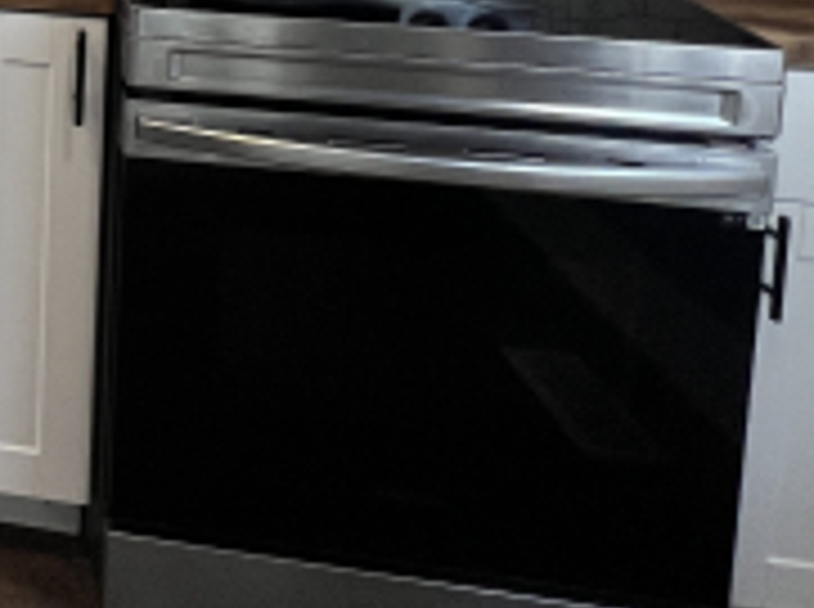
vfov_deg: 23.8
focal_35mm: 48
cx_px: -358
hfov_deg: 28.5
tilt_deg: -5.7
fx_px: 1126
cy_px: -311
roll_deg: +0.0
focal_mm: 1.57
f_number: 1.8
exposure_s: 1/120
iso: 100
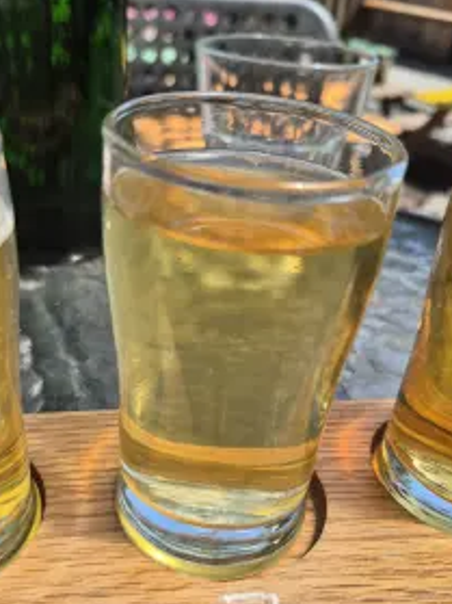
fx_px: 575
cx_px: 205
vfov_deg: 54.8
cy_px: 377
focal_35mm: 33
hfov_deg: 42.9
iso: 25
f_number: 1.8
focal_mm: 5.4
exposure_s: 1/578
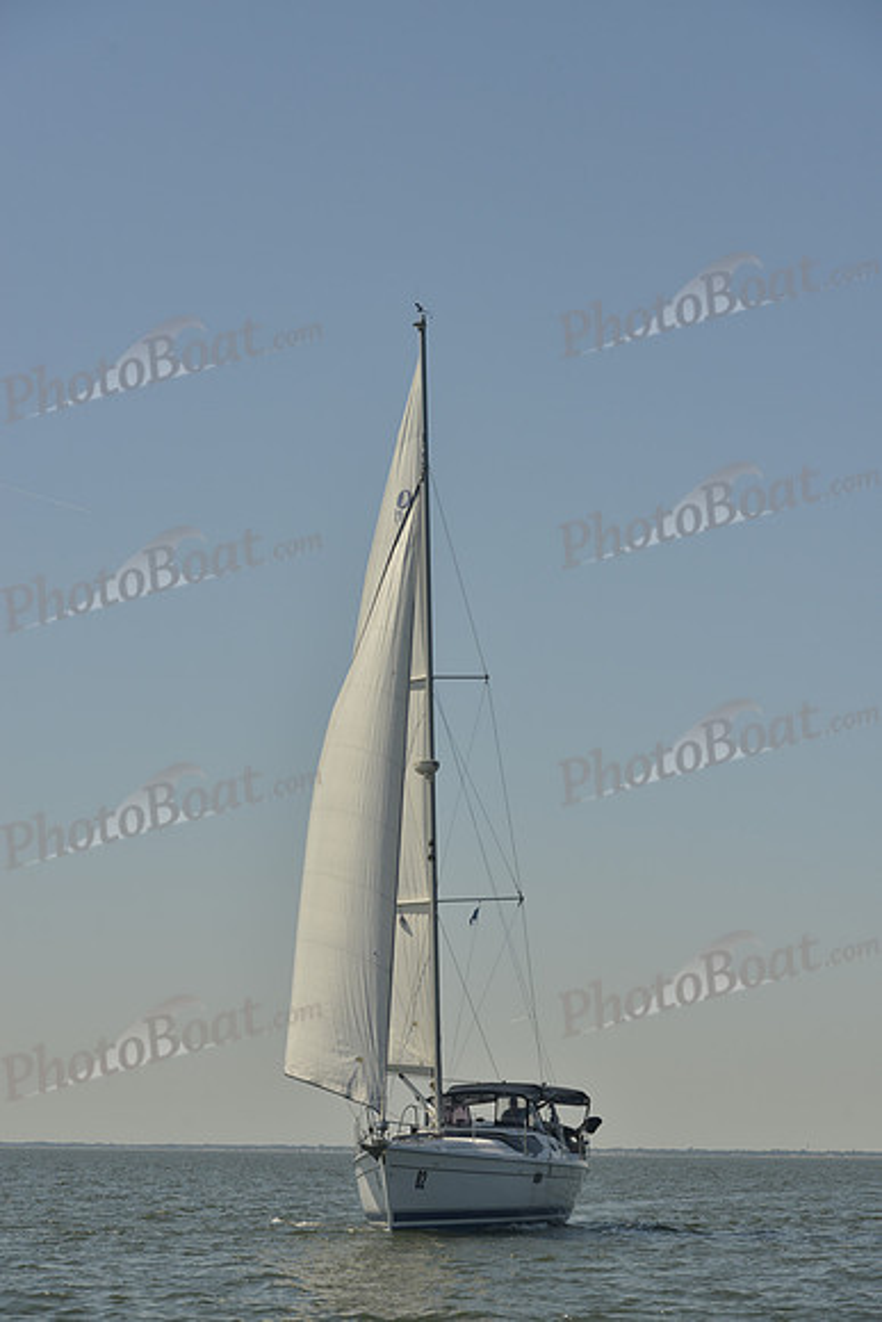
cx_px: 441
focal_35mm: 70
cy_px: 661
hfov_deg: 19.5
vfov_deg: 28.8
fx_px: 2571
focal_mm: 70
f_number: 9
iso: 200
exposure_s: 1/800
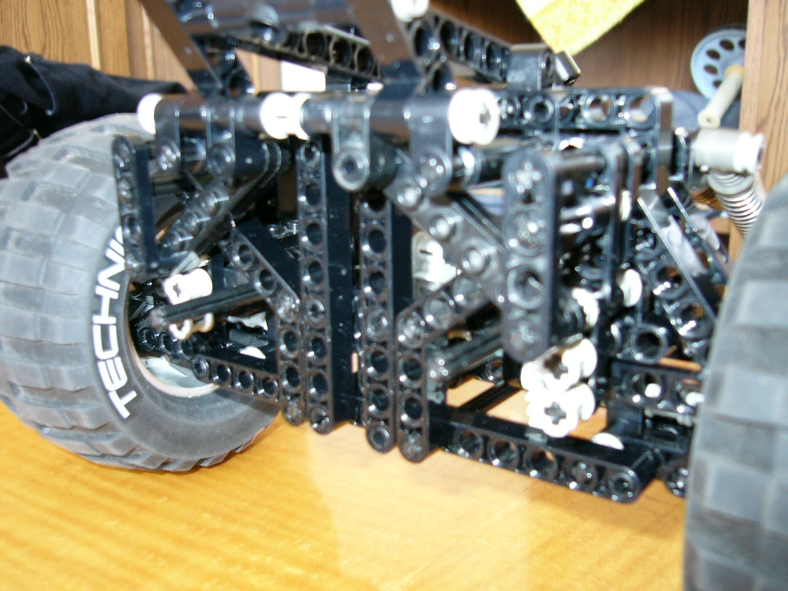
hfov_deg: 52.6
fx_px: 797
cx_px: 394
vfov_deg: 40.7
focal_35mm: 35
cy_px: 296
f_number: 2.8
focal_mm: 5.8
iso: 100
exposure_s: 1/1.3
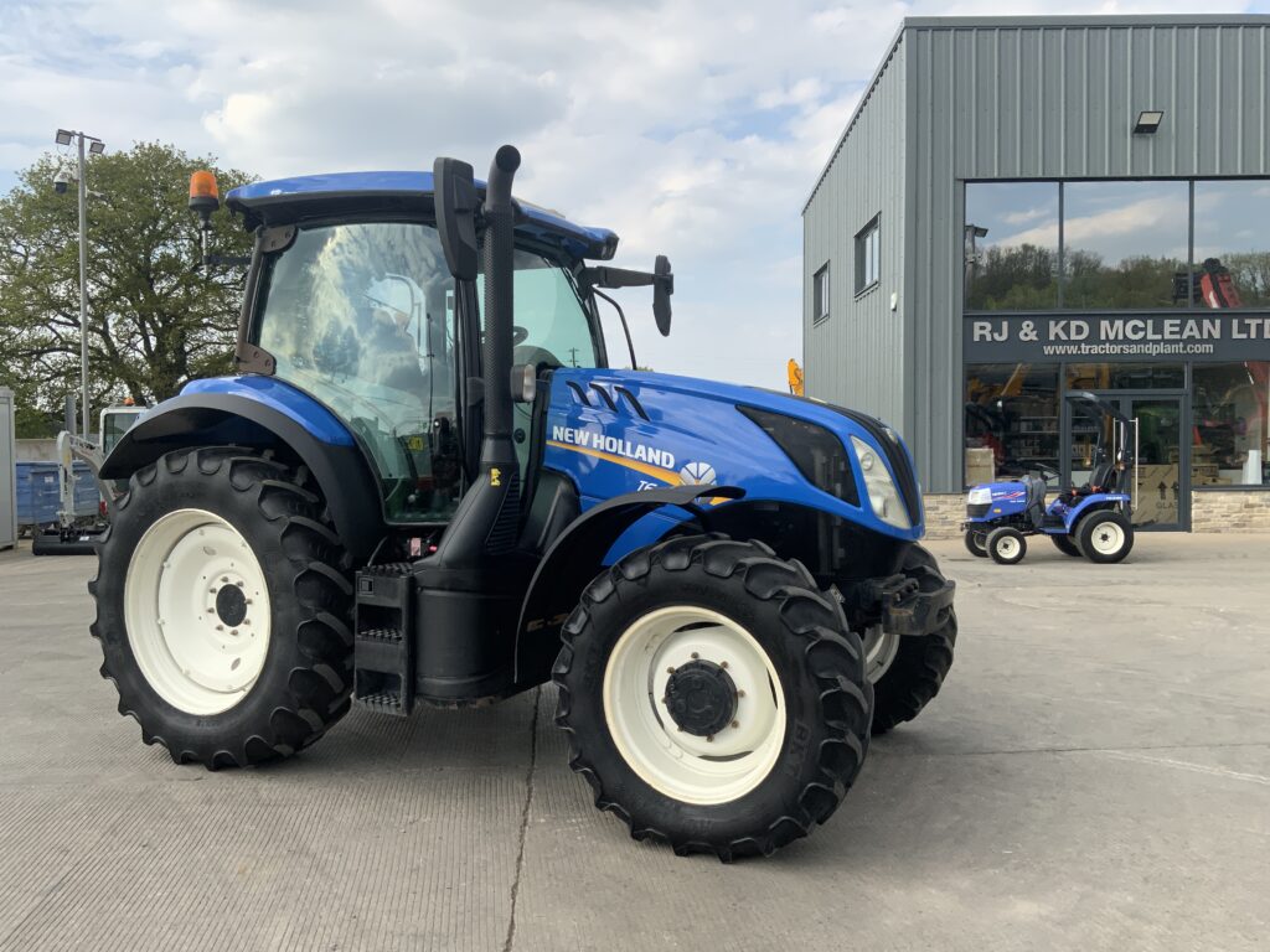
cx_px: 635
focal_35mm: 29
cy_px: 476
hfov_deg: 61.7
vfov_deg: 48.2
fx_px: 1064
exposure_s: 1/1015
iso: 16
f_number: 1.8
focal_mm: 3
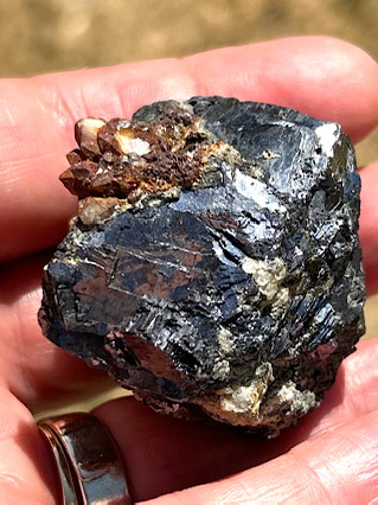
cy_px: 252
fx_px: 379
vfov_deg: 67.3
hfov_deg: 53.0
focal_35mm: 26
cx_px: 189
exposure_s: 1/5882
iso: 50
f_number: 1.5
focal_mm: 5.7
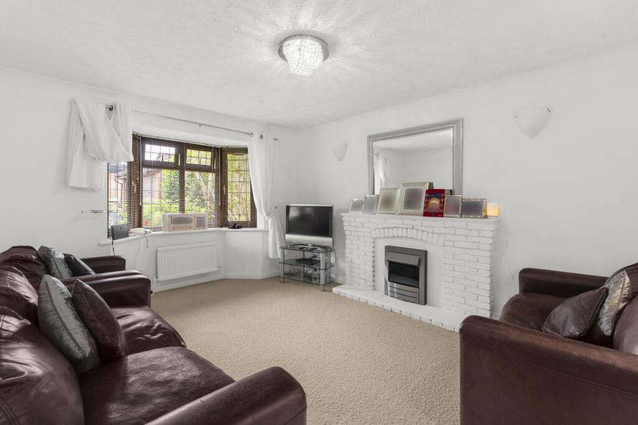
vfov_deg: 73.8
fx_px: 284
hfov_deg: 96.7
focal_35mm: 16
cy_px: 212
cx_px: 319
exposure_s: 1/1.67
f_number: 8
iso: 320
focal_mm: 16
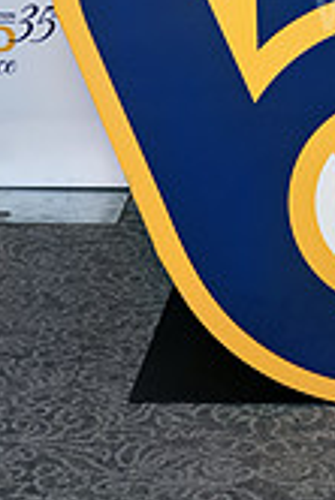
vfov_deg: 13.6
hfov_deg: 9.3
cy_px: -136
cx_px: 395
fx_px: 2034
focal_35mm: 146
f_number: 8
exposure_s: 1/125
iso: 400
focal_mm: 54
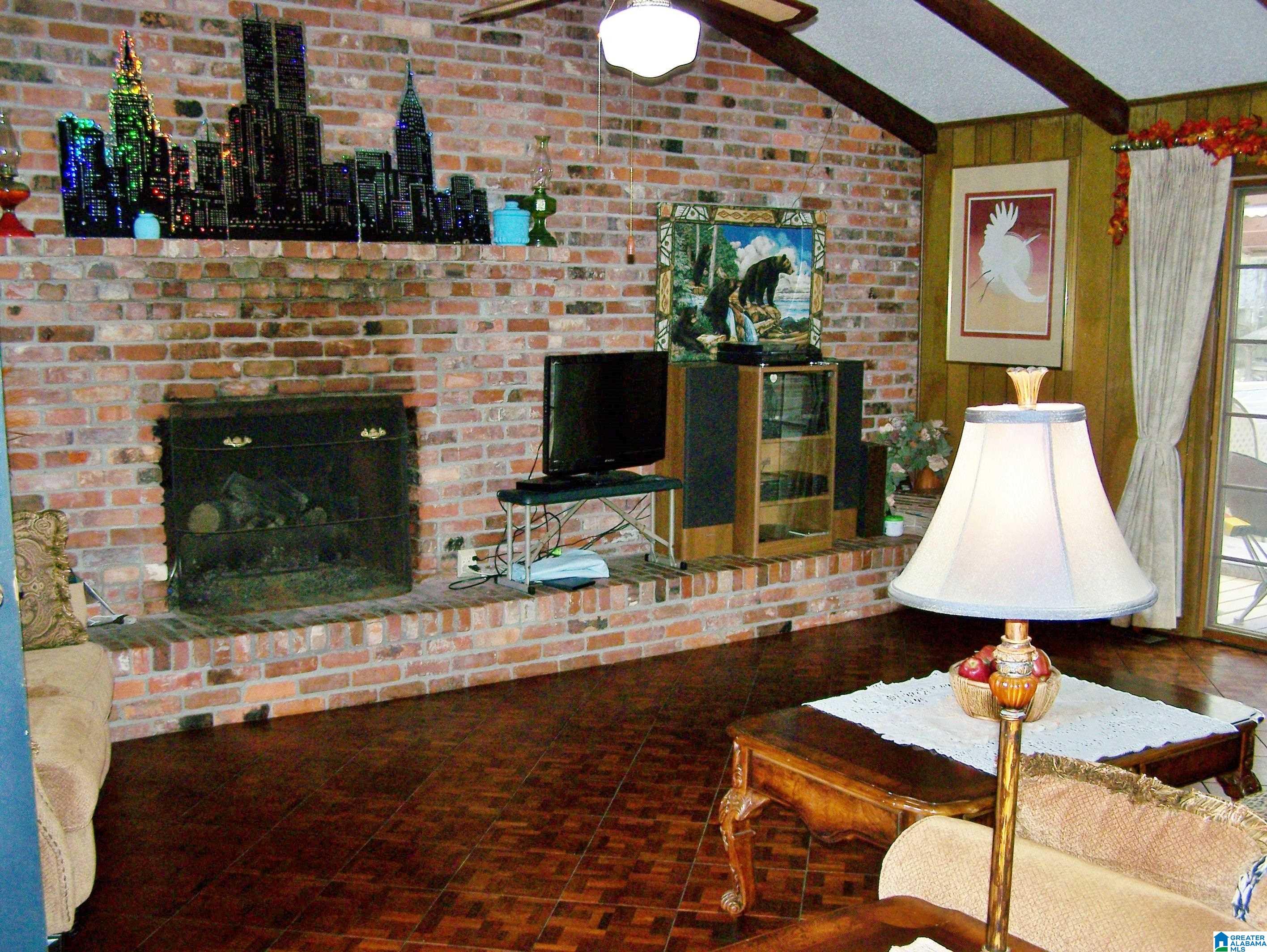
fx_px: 1392
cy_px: 476
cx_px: 634
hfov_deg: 48.9
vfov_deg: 37.8
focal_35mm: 38
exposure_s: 1/60
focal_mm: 6.3
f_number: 2.8
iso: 160
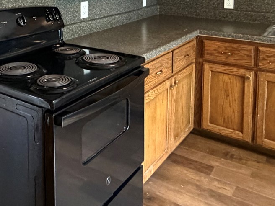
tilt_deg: -6.1
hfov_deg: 44.5
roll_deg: +0.7
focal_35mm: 41
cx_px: 74
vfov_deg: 32.3
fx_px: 326
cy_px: -1
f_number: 2.2
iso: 800
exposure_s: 1/60
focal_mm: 2.22
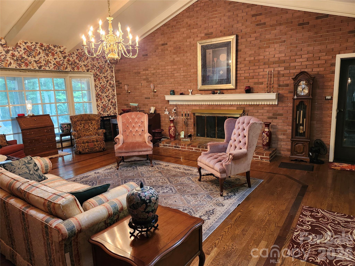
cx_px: 178
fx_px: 236
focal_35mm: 23
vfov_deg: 58.9
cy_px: 133
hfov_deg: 73.9
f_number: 1.8
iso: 500
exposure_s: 1/60
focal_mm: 5.54
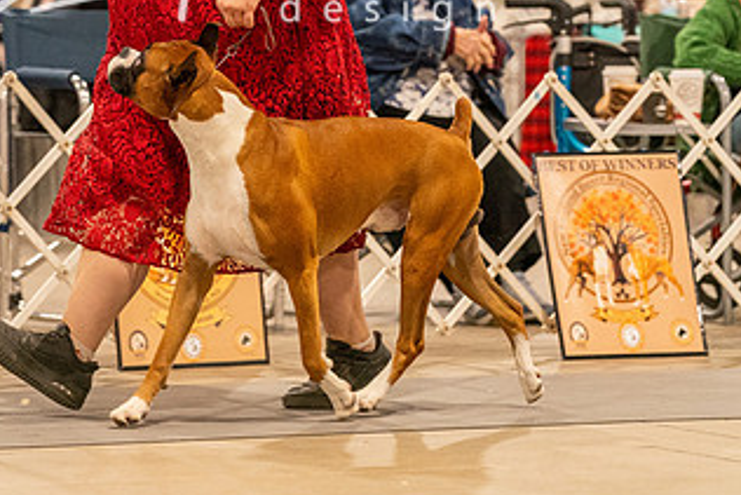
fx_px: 5827
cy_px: 81
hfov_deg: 7.3
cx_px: 204
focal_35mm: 283
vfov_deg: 4.9
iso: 6400
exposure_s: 1/250
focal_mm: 154
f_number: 3.5
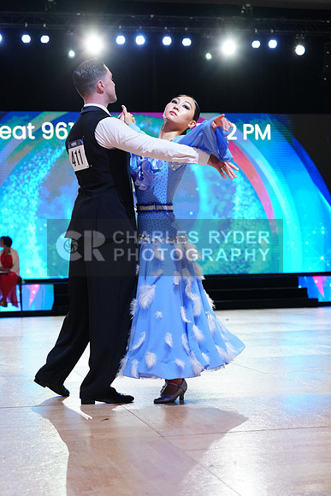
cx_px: 166
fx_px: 965
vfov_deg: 28.8
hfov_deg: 19.5
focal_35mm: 70
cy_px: 248
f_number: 4
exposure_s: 1/320
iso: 2500
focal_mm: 70
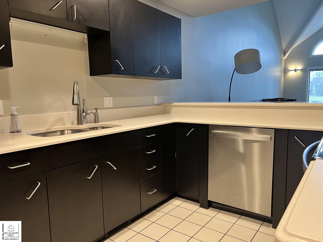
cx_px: 162
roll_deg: +0.8
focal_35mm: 26
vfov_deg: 53.1
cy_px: 121
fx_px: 243
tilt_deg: -7.2
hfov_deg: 67.3
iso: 250
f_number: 1.5
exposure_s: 1/60
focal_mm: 5.7
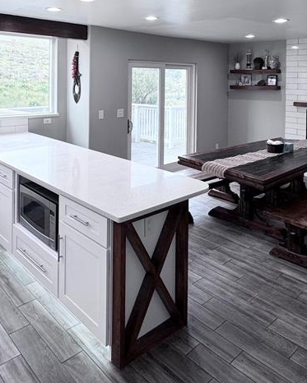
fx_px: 341
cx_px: 101
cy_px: 81
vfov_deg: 55.0
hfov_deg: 47.7
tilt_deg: -0.9
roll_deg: -1.1
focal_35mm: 30
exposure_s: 1/120
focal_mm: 2.22
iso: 64
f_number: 2.2
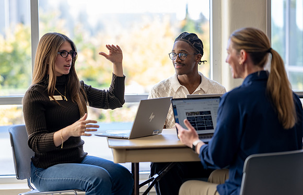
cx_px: 147
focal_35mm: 89
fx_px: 737
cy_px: 104
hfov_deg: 23.2
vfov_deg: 15.1
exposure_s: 1/160
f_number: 2
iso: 100
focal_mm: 85
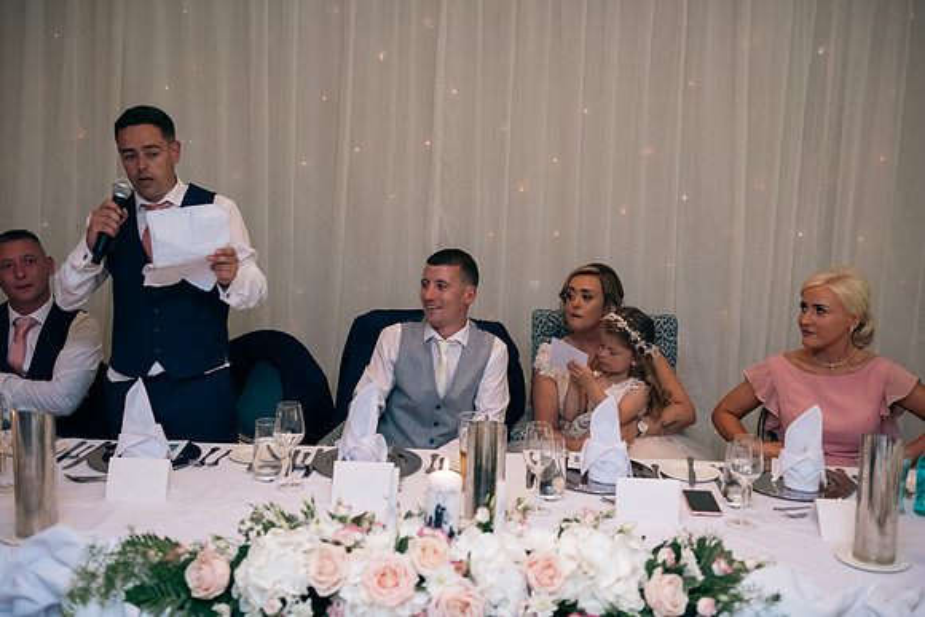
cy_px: 308
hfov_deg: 46.4
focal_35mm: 42
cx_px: 462
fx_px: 1079
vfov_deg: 31.9
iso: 640
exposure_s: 1/160
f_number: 3.5
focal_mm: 42
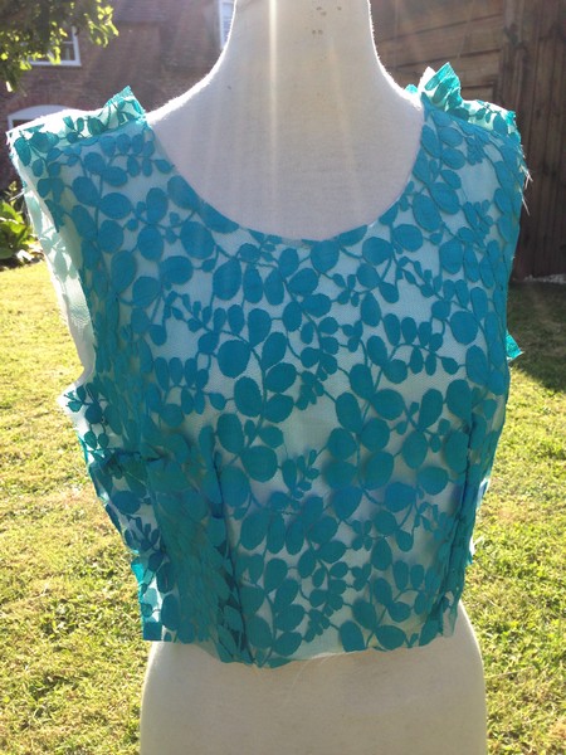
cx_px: 283
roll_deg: +0.6
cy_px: 378
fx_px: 719
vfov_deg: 55.4
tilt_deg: -18.9
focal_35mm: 33
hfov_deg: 42.9
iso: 50
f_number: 2.4
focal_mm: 4.12
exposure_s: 1/488
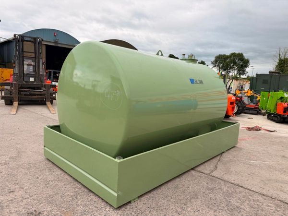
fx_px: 200
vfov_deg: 56.8
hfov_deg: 71.6
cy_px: 108
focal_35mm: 24
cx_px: 144
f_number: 1.78
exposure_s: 1/1949
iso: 80
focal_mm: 6.76
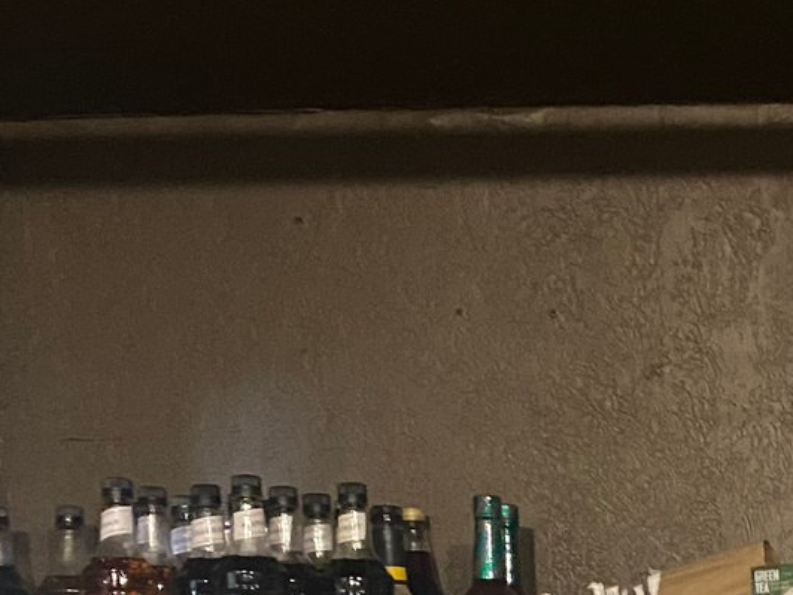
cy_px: 992
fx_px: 2291
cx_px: 927
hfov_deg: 18.7
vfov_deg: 13.6
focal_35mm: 100
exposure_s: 1/30
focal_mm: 4.25
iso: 1000
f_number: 1.8
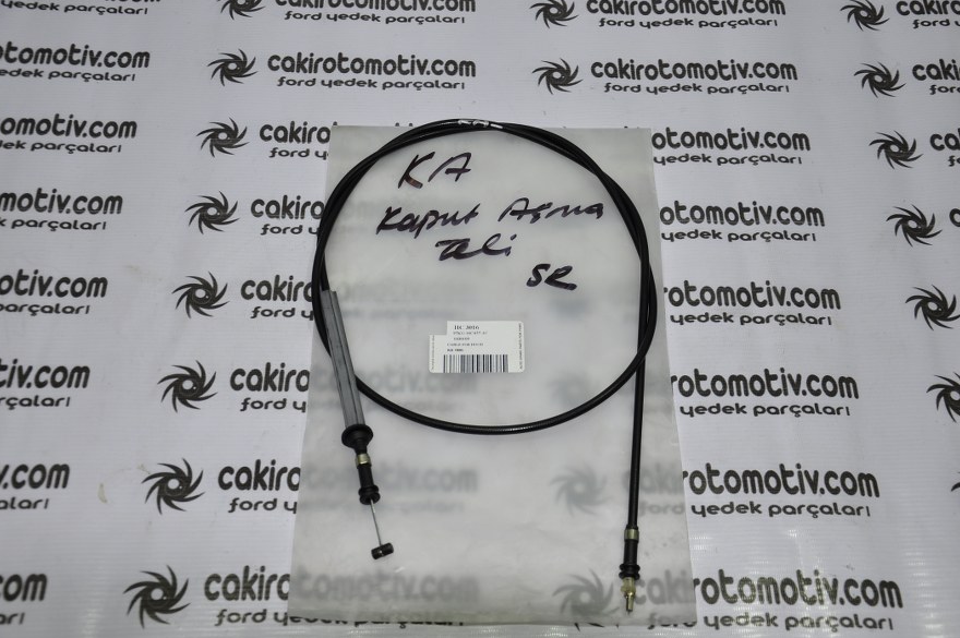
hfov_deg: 42.8
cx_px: 482
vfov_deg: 29.2
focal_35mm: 46
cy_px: 324
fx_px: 1225
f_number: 4.5
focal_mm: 30
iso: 200
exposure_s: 1/125
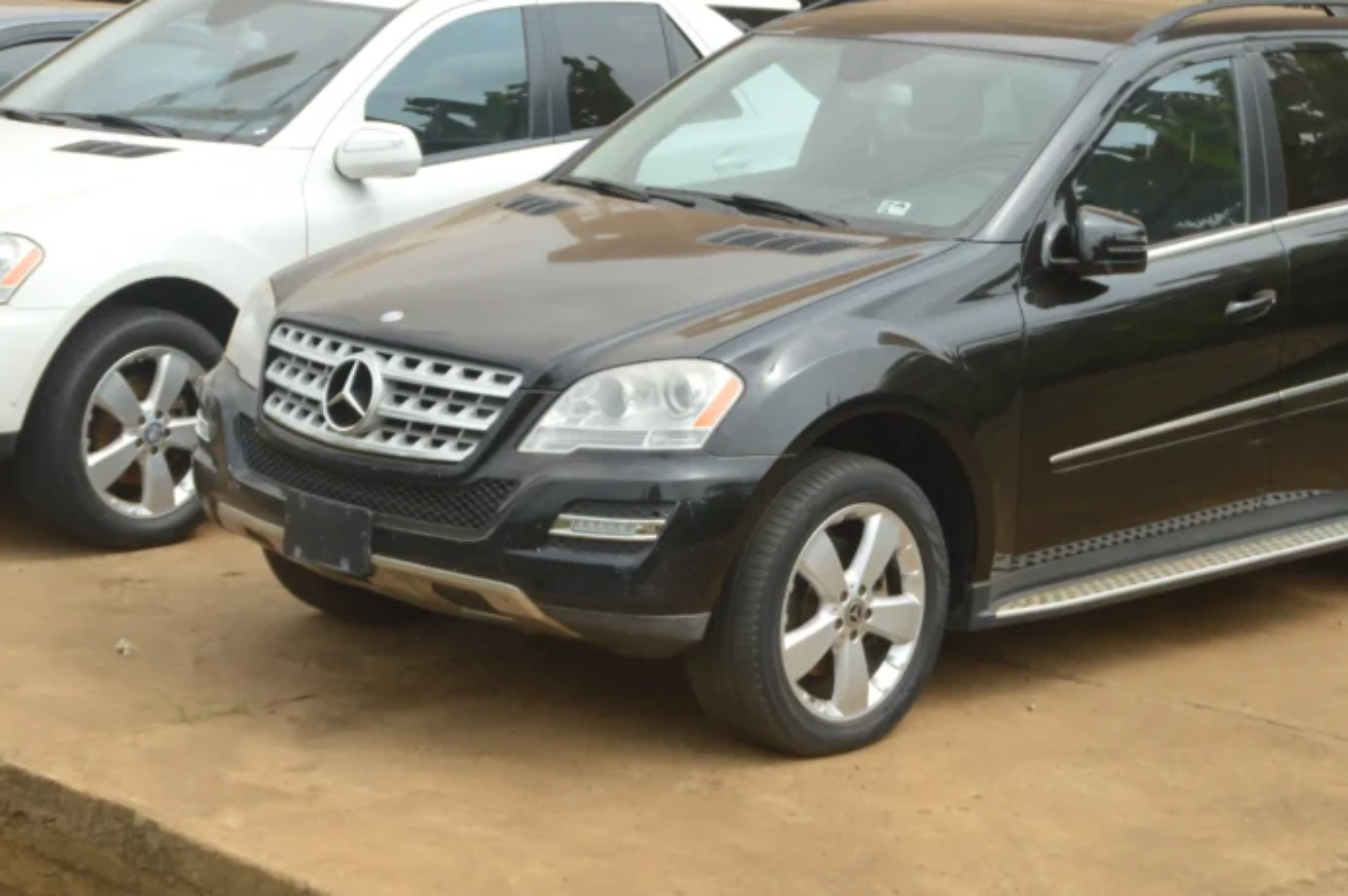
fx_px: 2908
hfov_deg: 26.1
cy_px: 272
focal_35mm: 78
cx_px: 594
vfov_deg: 17.5
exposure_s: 1/250
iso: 100
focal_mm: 35
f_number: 8
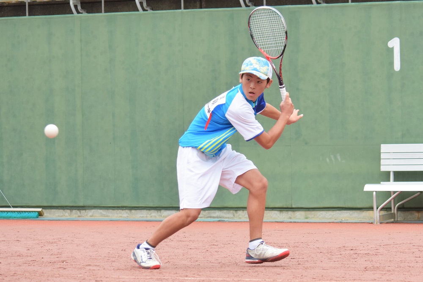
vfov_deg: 10.7
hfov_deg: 16.1
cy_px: 141
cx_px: 212
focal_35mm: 128
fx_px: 1498
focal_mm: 85
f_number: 4.5
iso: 500
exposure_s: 1/1600
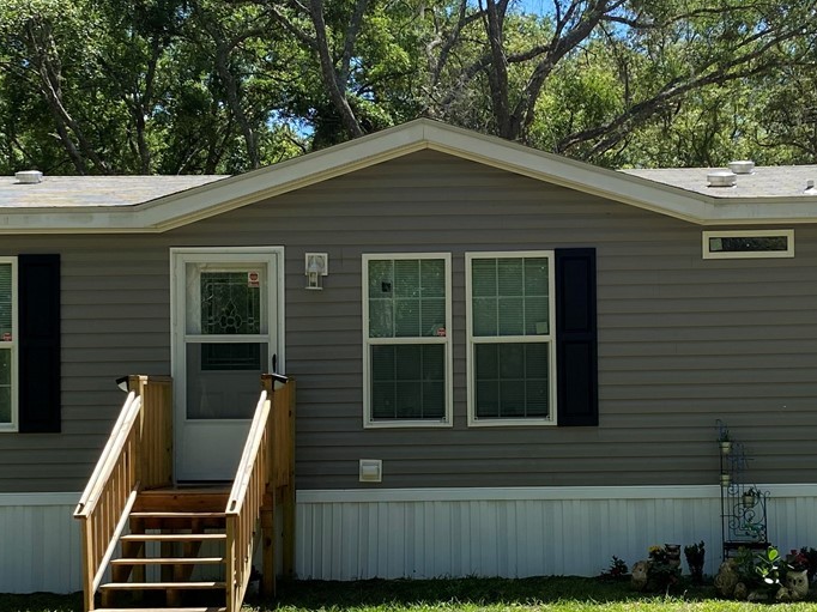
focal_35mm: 61
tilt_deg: +1.0
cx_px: 508
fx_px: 1439
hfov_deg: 31.6
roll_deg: +1.1
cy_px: 411
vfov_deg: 23.9
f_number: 1.8
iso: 32
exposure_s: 1/1608
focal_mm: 4.25
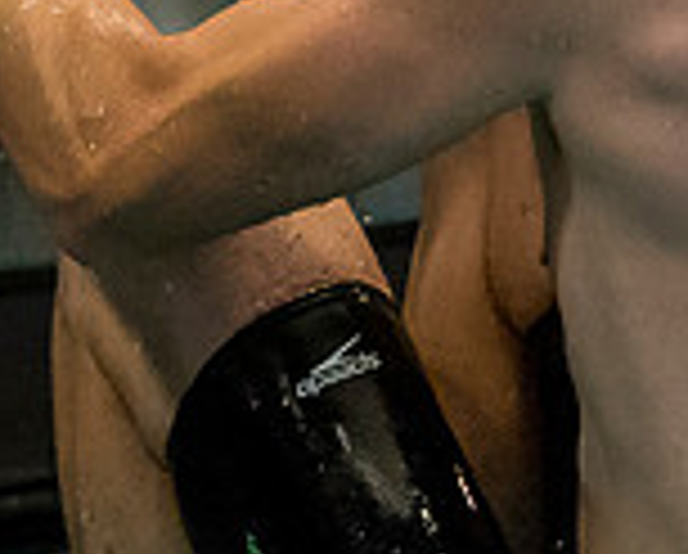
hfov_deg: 1.3
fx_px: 30316
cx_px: 776
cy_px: 80
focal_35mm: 1486
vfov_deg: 1.0
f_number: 2.8
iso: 3200
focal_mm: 120
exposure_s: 1/1000
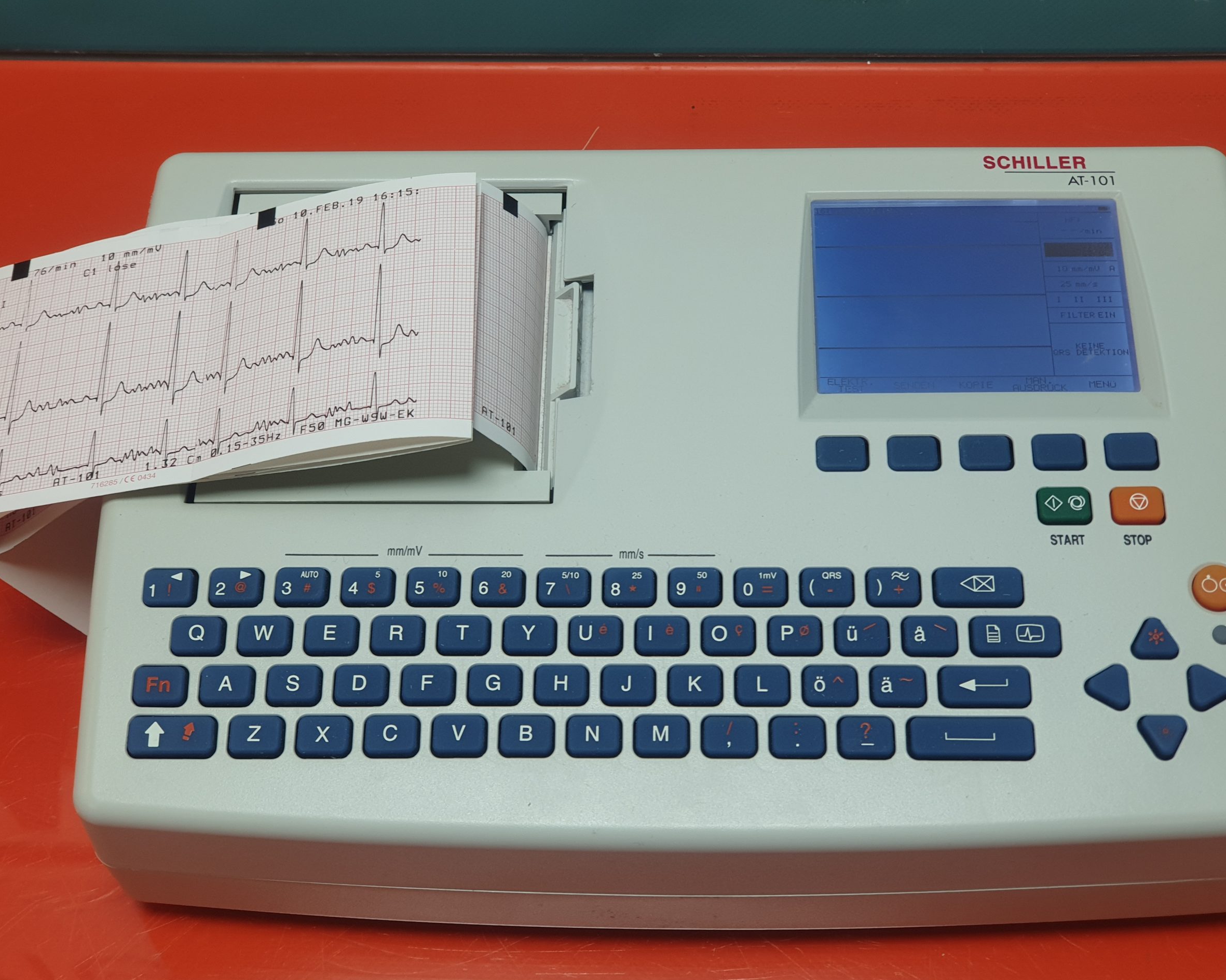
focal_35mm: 55
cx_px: 647
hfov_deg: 34.1
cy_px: 497
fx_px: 1996
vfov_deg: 27.6
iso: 64
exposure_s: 1/33
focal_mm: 6
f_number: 2.4
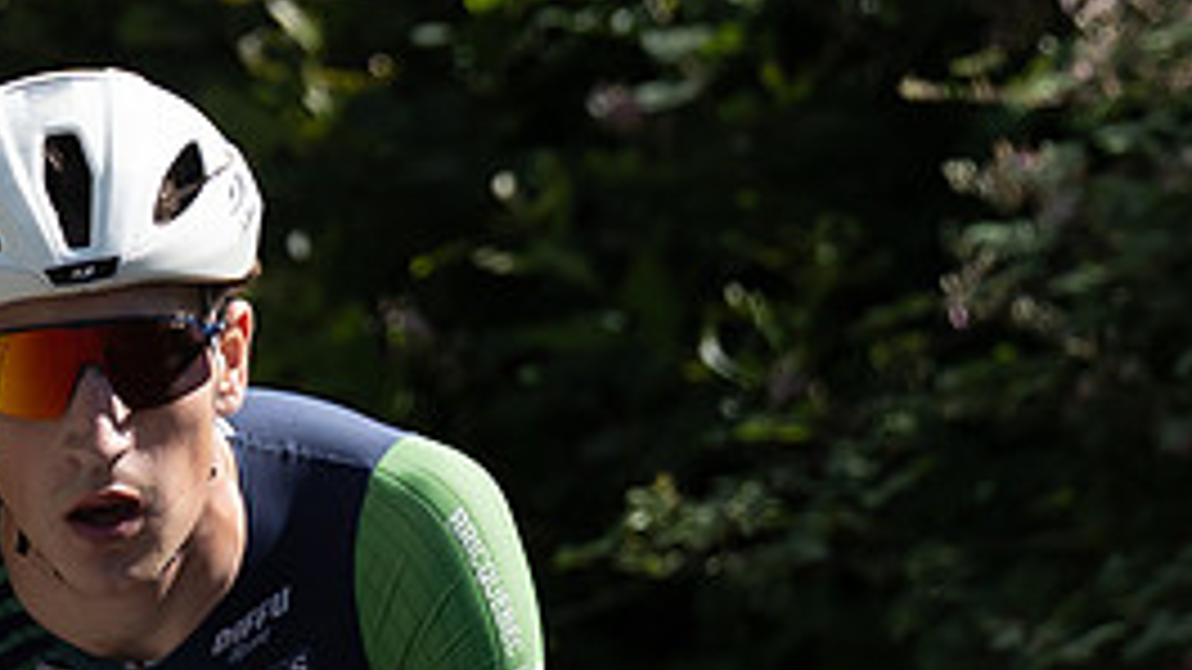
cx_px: -18
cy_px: 513
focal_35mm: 1236
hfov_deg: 1.7
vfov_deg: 1.0
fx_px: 39062
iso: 100
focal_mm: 164
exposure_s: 1/1000
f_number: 3.5
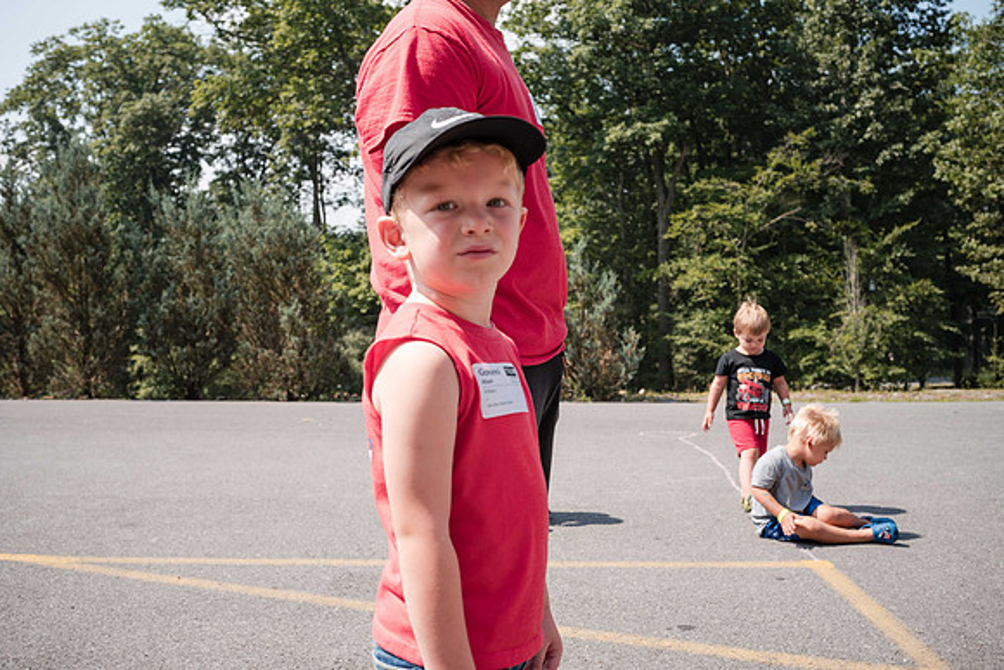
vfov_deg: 36.2
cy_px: 332
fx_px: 1026
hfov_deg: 52.1
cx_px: 493
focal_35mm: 37
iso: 100
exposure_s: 1/250
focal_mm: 35
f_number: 6.3
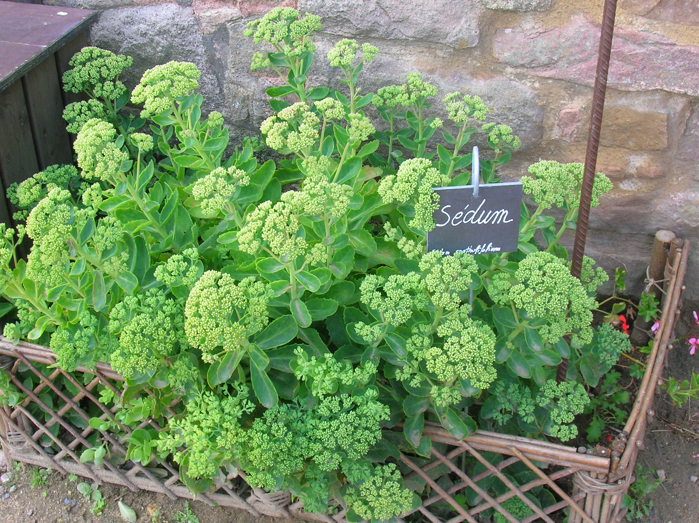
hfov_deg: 41.3
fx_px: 928
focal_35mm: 46
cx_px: 350
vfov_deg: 31.5
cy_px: 262
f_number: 5.4
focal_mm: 7.7
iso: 50
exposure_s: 1/39.5
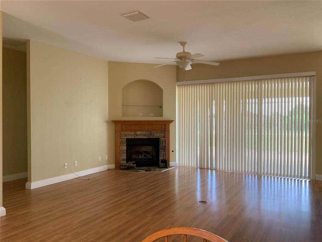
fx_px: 270
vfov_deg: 48.2
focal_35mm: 29
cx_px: 161
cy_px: 121
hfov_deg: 61.7
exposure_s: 1/60
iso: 80
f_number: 1.8
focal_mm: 3
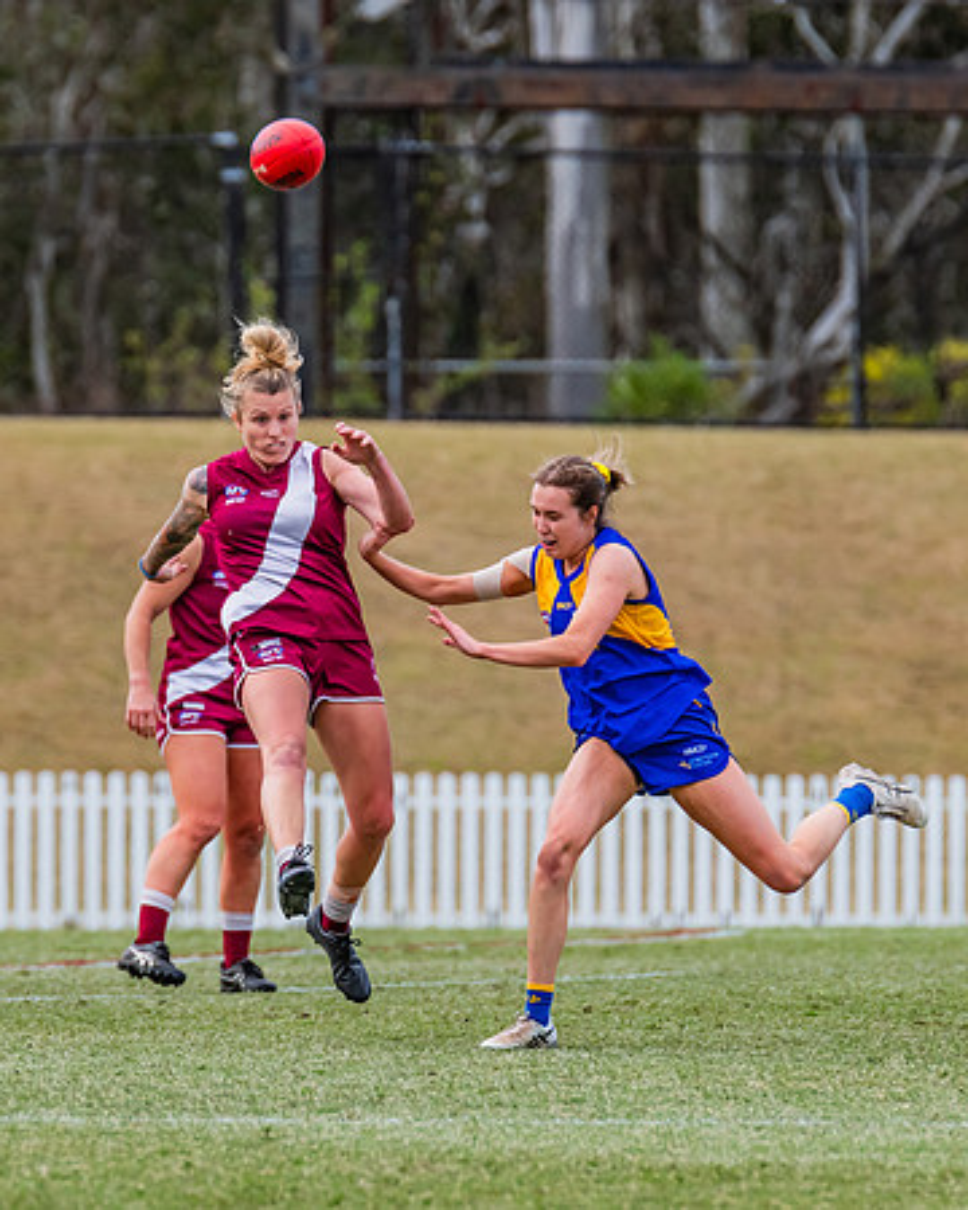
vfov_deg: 2.7
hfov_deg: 2.2
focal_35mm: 713
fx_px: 25540
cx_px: 287
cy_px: 677
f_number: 7.1
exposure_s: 1/1600
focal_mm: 420
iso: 800
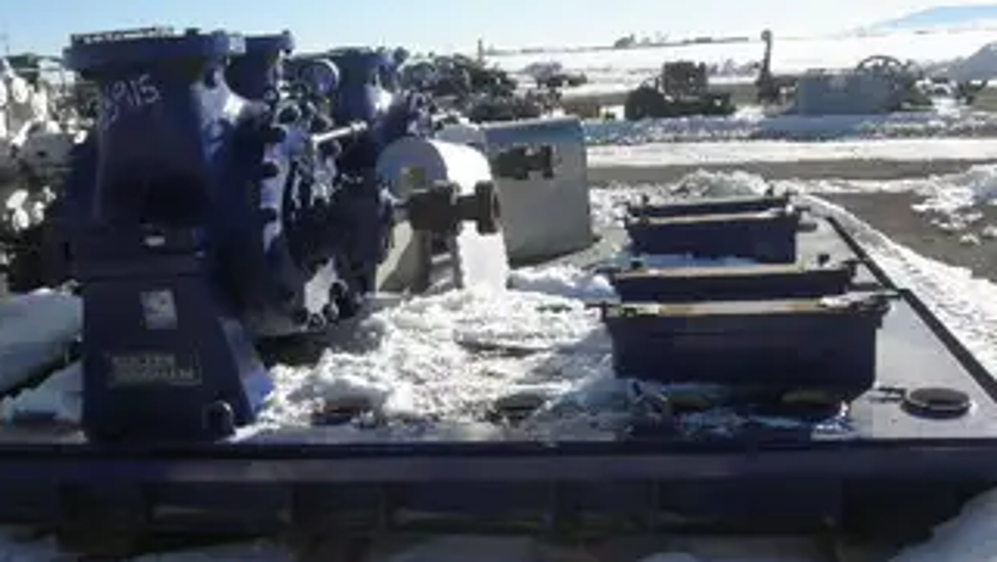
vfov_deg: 31.2
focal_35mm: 38
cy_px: 323
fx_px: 1005
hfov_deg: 52.7
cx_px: 463
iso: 64
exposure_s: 1/160
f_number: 8.5
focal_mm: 5
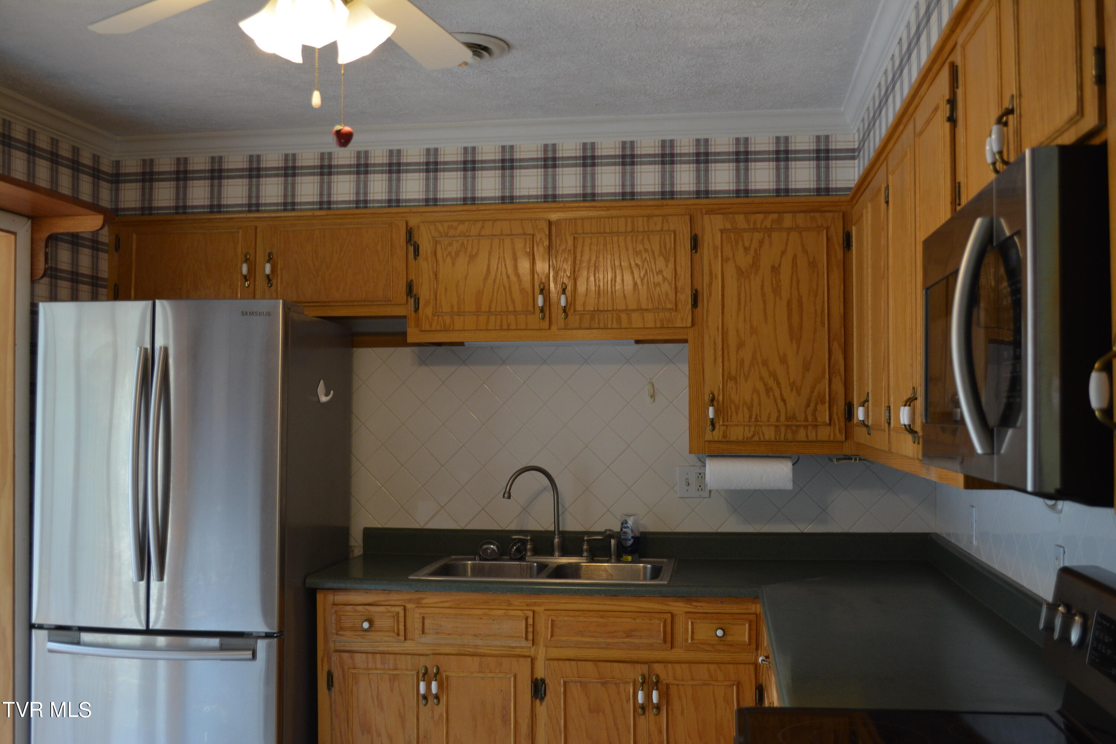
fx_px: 1116
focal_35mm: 36
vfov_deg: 36.9
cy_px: 372
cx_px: 558
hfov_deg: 53.1
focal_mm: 24
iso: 450
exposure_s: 1/60
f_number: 4
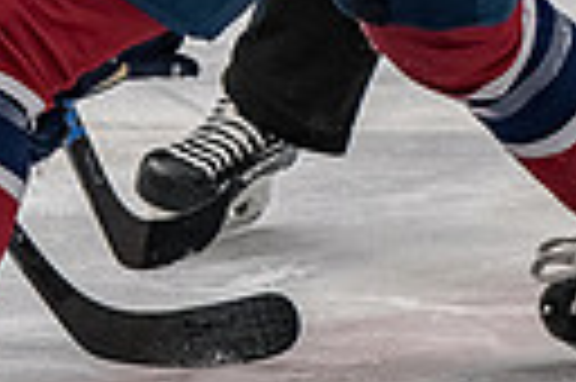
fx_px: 15021
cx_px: 262
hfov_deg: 2.2
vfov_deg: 1.5
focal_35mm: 940
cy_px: -280
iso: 1600
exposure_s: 1/800
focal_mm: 135
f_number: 3.2
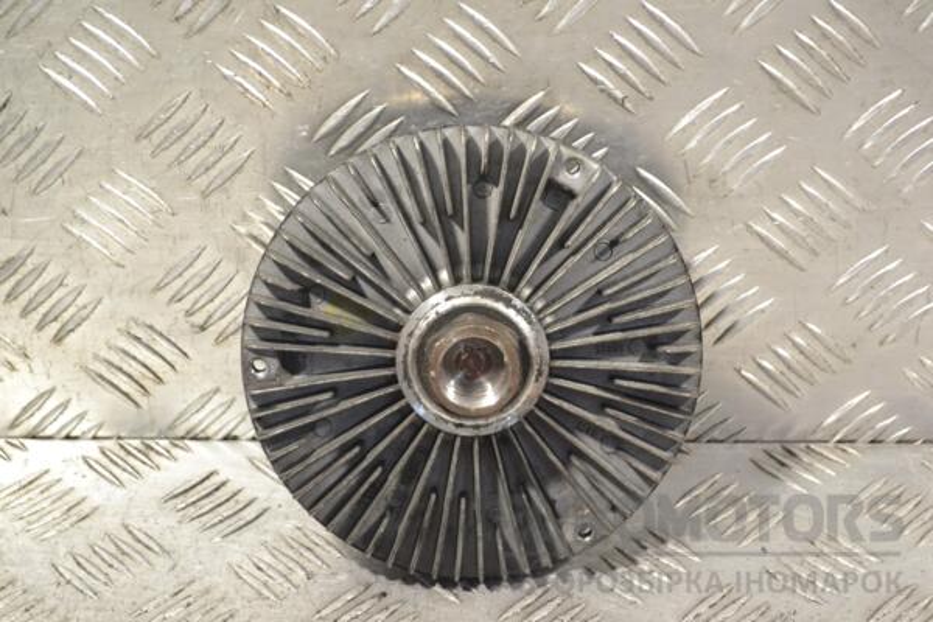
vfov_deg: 16.6
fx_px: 2138
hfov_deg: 24.6
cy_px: 311
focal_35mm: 82
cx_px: 466
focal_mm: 55
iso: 3200
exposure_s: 1/160
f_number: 6.3
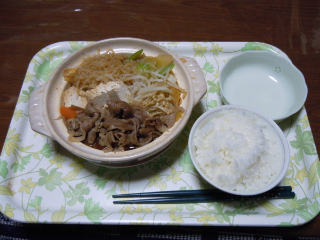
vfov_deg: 46.8
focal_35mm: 30
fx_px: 277
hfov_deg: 60.0
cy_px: 120
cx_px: 160
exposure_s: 1/60
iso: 400
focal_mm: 5.4
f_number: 3.5
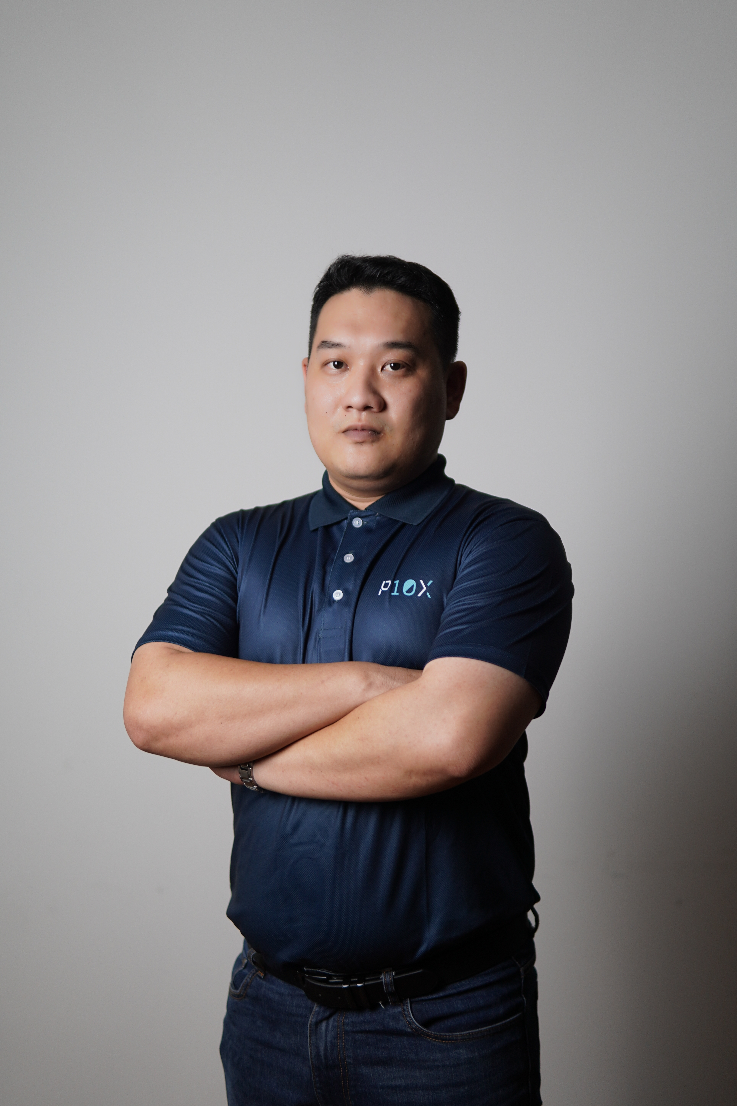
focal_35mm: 46
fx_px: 1413
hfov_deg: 29.2
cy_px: 559
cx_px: 364
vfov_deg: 42.7
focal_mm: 30
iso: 125
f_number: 1.4
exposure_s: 1/200
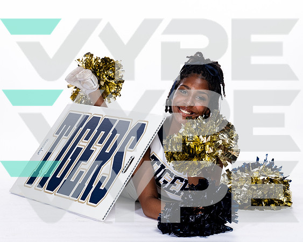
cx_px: 152
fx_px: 941
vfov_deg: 14.7
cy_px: 121
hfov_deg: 18.3
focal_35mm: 105
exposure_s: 1/250
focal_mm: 70
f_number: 5.6
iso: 100
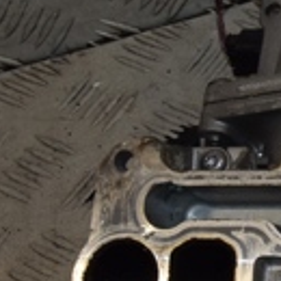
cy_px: 140
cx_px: 607
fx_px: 1727
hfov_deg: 8.7
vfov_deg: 9.3
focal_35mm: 188
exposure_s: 1/200
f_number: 14
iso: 800
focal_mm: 30
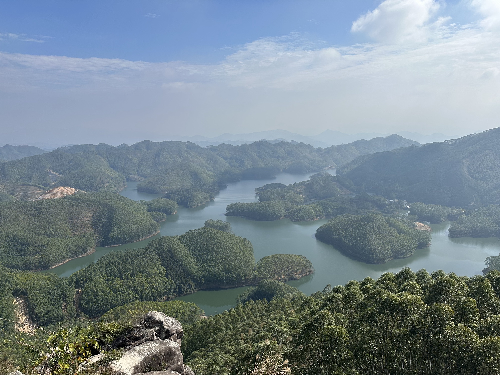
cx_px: 250
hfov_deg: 71.6
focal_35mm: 24
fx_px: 347
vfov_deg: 56.8
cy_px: 188
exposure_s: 1/8197
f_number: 1.78
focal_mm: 6.86
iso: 80
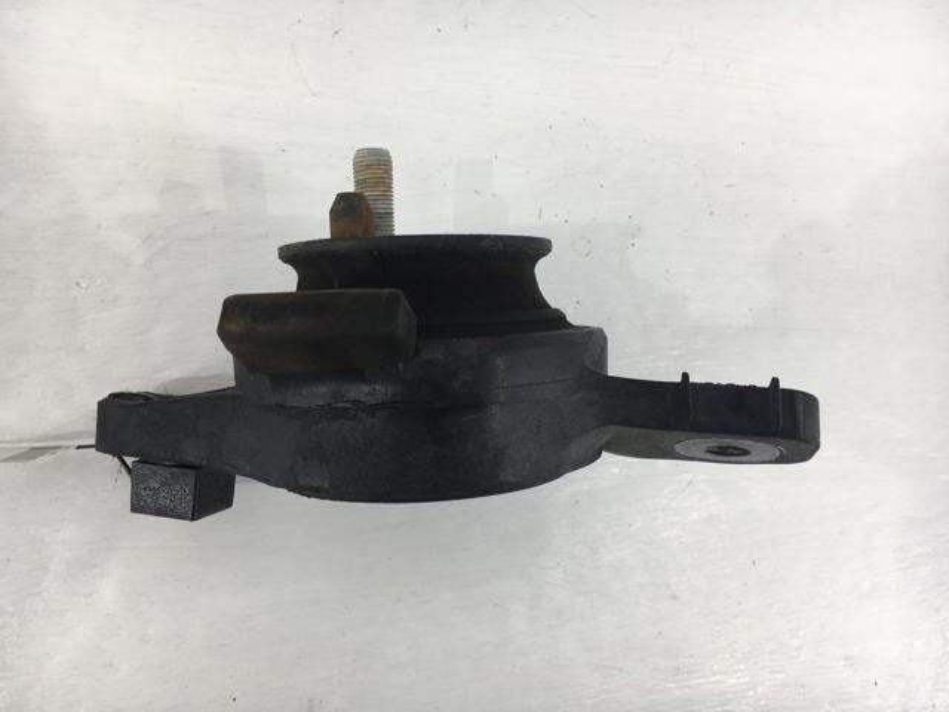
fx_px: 795
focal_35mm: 29
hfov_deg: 61.7
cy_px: 356
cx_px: 474
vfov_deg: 48.2
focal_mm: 4.15
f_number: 2.2
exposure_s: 1/50
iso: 25
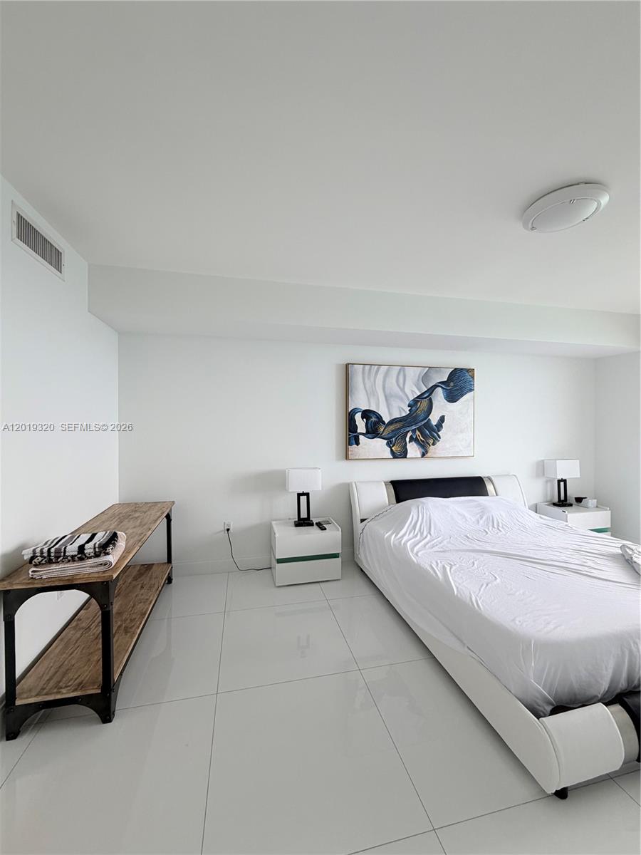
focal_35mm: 14
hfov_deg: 85.7
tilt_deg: -0.3
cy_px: 428
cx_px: 320
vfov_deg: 102.1
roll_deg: -0.3
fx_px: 346
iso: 80
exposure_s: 1/120
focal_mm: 2.22
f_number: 2.2
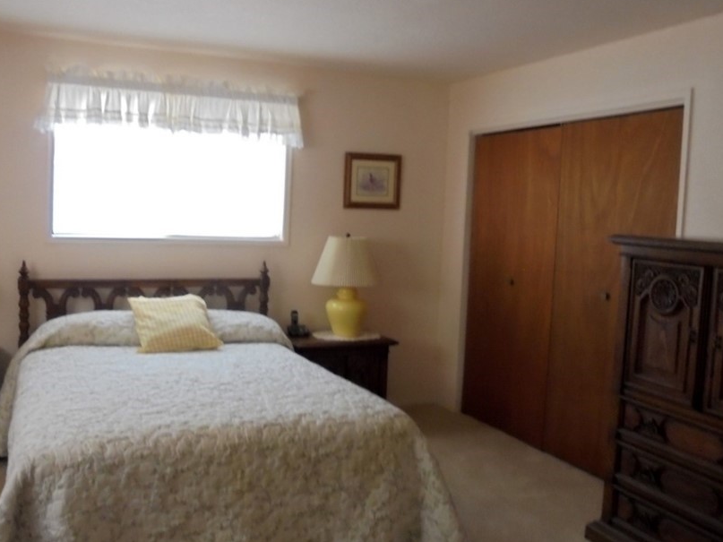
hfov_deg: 55.3
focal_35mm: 33
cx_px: 331
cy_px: 252
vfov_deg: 42.9
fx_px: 689
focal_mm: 4.6
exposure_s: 1/30
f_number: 3.5
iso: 320
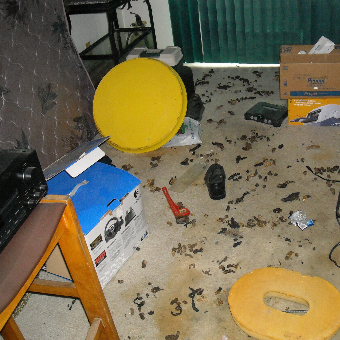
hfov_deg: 39.8
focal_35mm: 42
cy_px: 169
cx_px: 209
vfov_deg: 40.0
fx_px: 467
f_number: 2.8
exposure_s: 1/60
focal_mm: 5.7
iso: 400
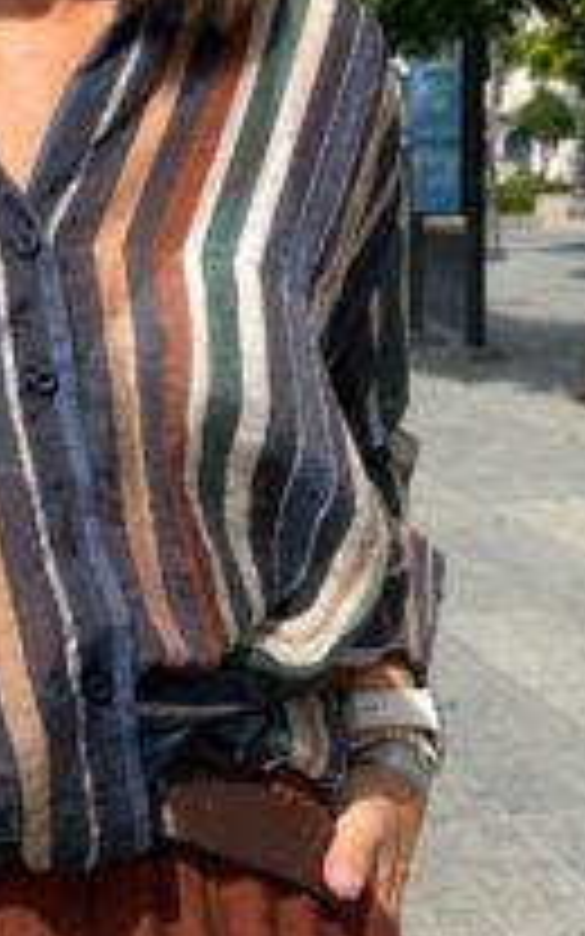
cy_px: 234
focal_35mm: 49
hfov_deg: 25.6
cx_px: 72
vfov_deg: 39.9
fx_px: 1250
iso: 80
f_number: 1.78
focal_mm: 6.76
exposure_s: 1/4975
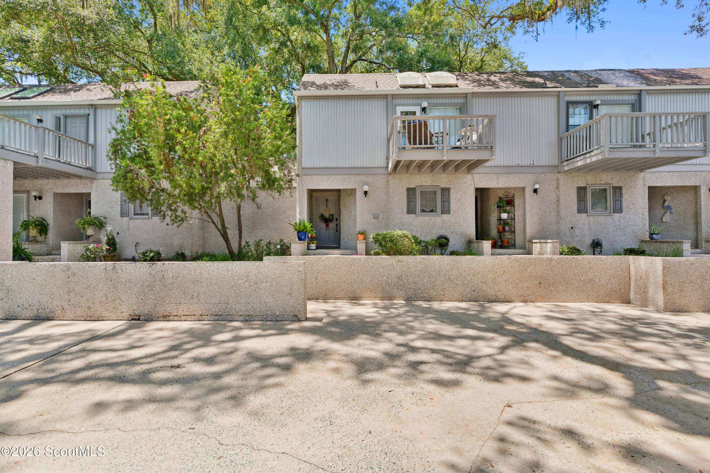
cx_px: 355
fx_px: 335
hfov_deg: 93.3
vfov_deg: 70.5
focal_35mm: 17
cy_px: 236
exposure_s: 1/200
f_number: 8
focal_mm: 17
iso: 250
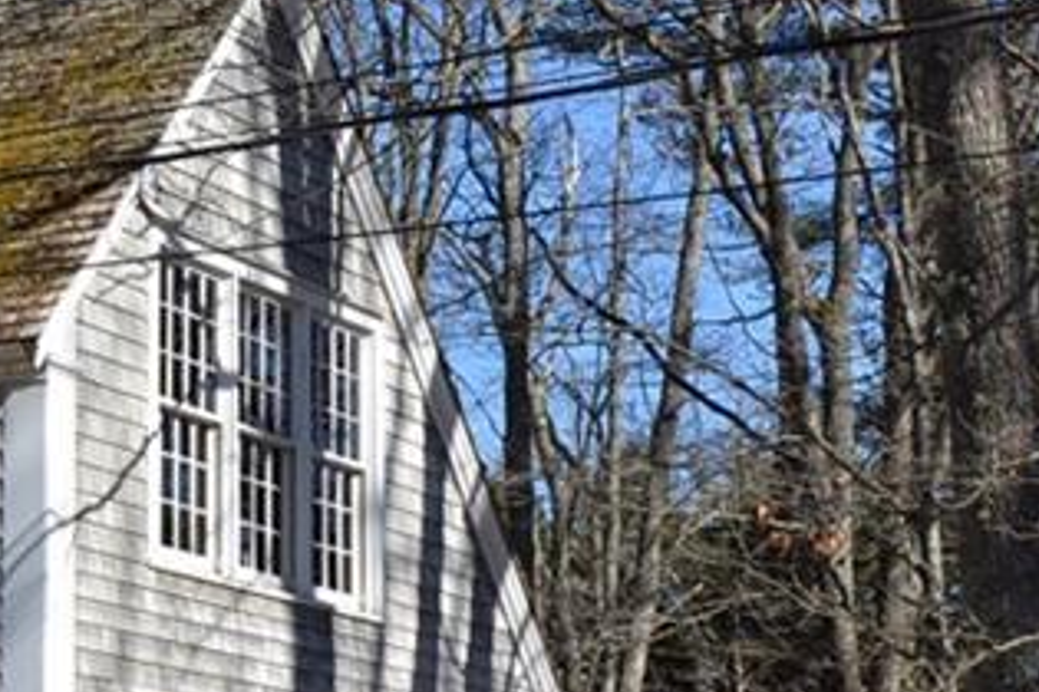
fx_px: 3376
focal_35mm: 117
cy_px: 656
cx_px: -195
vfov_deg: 11.6
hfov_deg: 16.8
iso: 100
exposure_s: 1/200
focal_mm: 24
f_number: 7.1
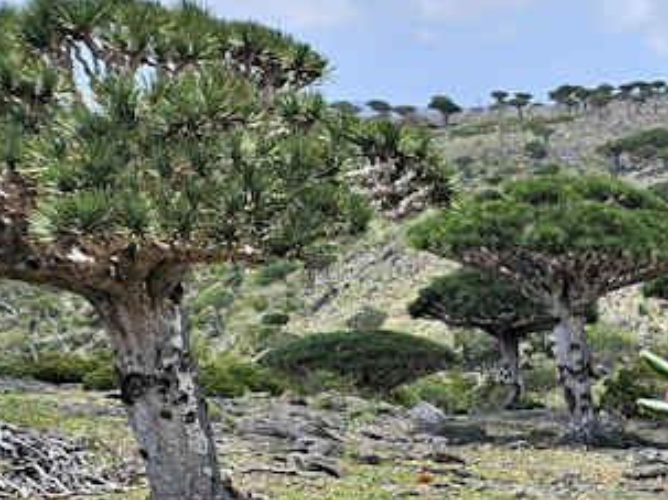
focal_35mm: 82
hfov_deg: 18.8
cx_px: 1177
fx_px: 1582
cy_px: 784
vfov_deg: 16.2
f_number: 1.8
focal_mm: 5.4
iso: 25
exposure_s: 1/1789
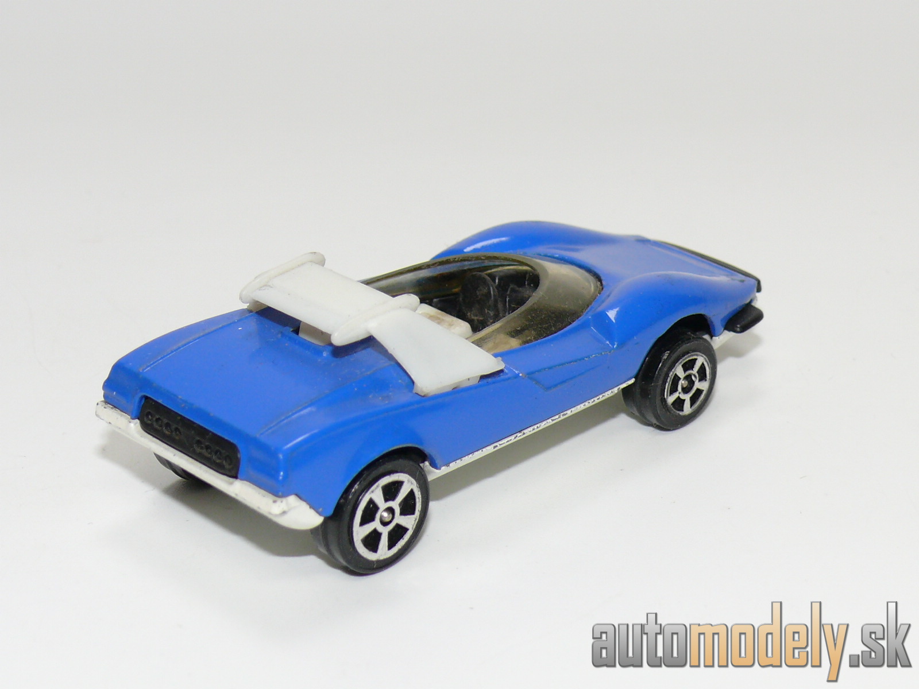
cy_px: 344
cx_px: 460
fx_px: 2788
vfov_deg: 14.1
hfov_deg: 18.7
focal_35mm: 105
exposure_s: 1/30
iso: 100
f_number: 4
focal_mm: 13.7
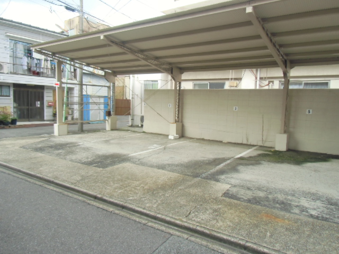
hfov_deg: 71.6
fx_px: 235
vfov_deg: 56.8
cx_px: 170
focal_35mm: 24
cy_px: 127
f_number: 3
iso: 64
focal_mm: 4.24
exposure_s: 1/100
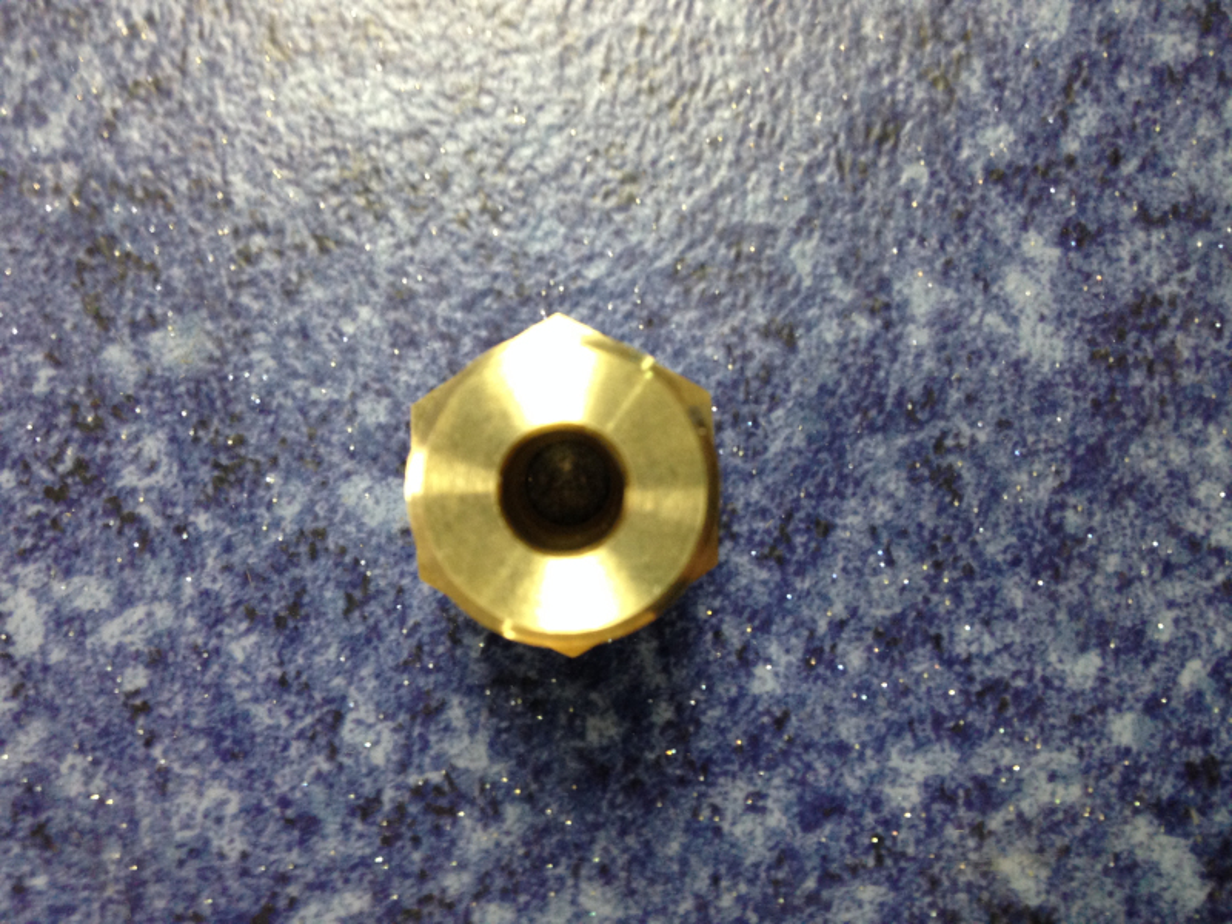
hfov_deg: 55.4
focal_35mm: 33
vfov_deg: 42.9
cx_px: 616
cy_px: 462
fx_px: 1174
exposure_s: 1/20
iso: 160
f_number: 2.4
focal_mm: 4.12
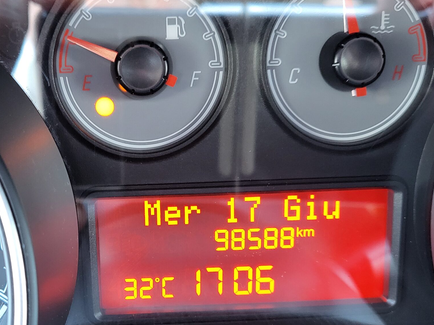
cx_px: 150
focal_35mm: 44
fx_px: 552
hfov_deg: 42.4
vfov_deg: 32.8
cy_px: 184
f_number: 1.8
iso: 500
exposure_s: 1/50
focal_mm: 4.25
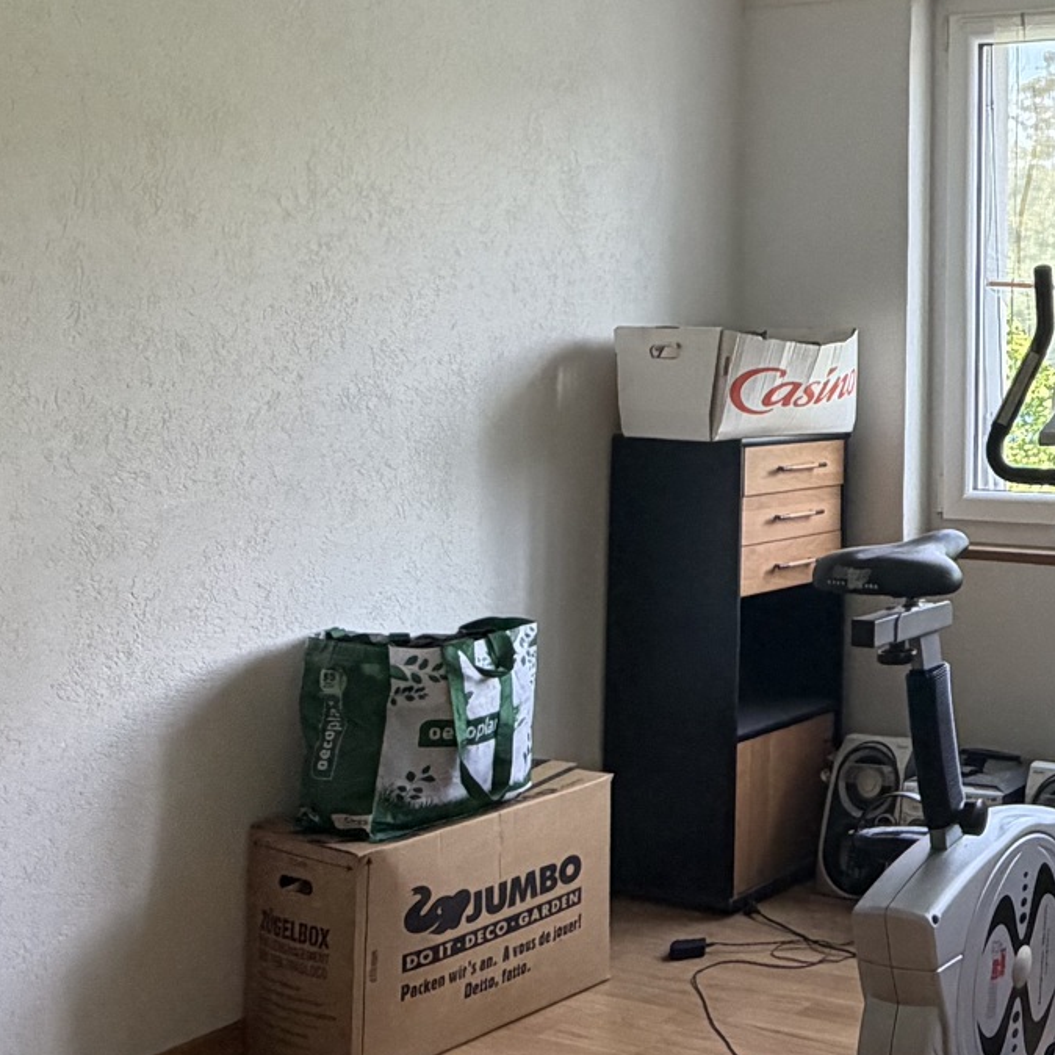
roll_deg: +0.0
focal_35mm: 47
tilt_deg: +3.4
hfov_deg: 30.8
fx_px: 1621
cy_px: 275
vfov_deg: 35.3
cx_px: 1246
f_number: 2.2
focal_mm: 2.22
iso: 160
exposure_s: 1/121
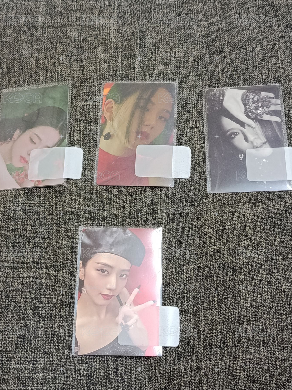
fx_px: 574
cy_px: 188
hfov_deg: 28.6
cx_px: 139
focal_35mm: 51
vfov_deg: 37.5
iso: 1838
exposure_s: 1/24
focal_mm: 5.24
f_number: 1.7
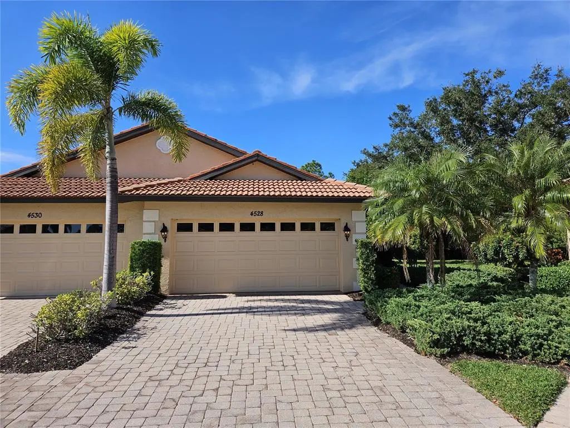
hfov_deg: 73.9
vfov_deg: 58.9
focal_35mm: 23
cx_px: 285
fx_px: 379
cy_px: 214
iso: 25
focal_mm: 5.4
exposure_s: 1/2128
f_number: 1.8
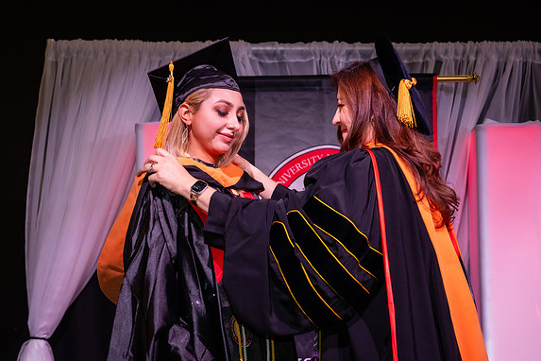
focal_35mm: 94
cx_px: 238
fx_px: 1413
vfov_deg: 14.5
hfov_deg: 21.7
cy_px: 195
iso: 1250
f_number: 5.6
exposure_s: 1/160
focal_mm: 70
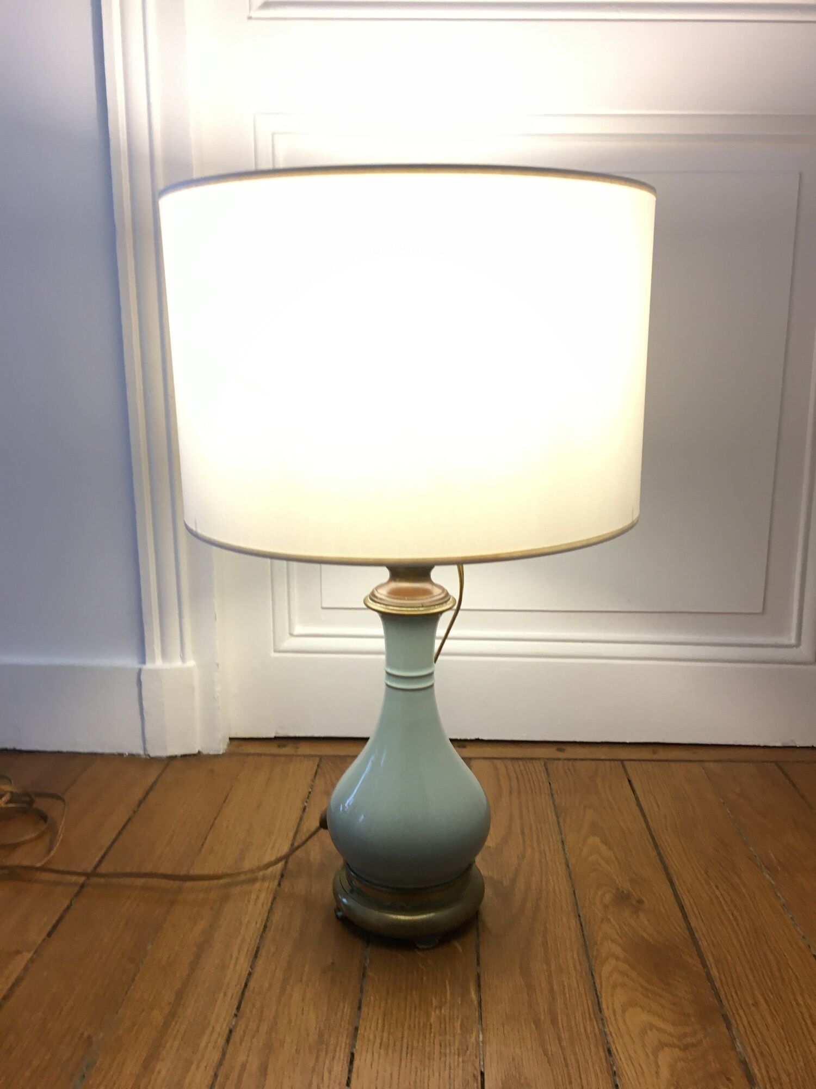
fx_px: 911
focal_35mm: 29
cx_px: 408
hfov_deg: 48.2
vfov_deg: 61.7
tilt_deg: -11.7
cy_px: 544
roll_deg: -0.6
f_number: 2.2
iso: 125
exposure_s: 1/33
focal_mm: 4.15
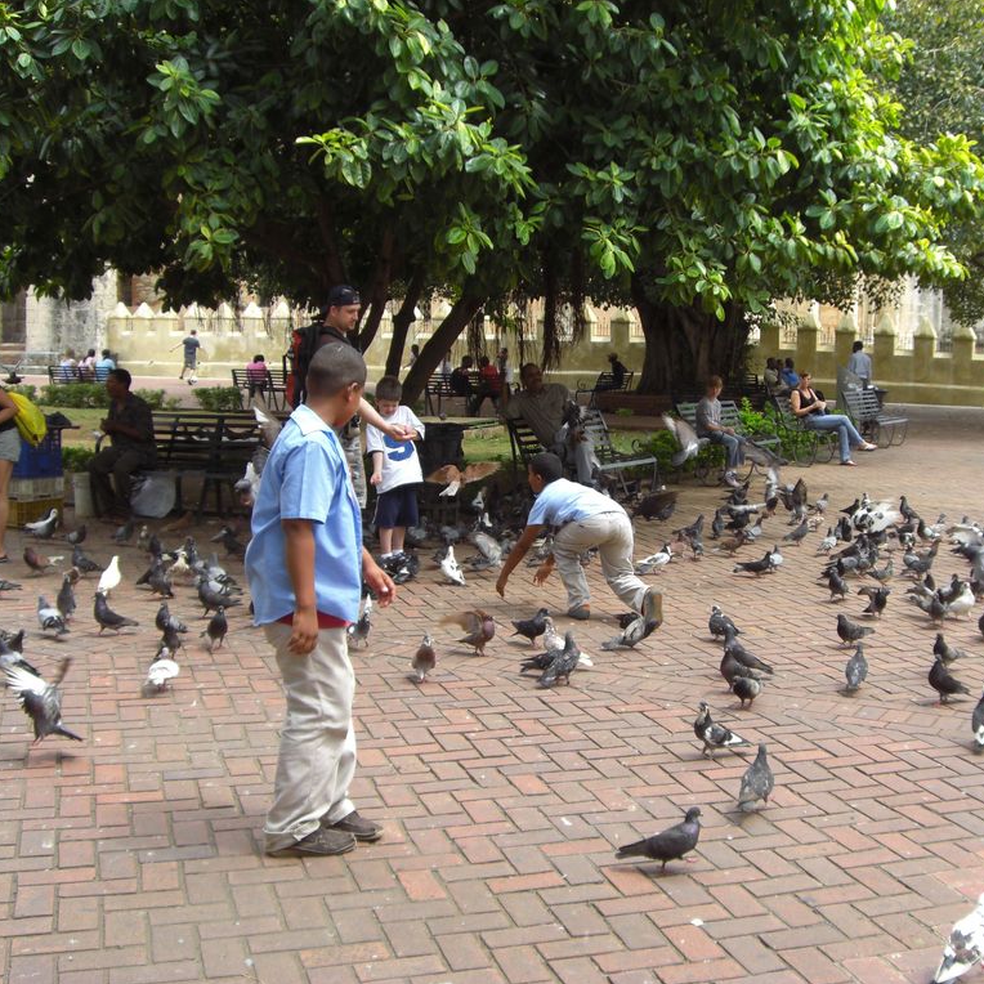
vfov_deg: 37.6
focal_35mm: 45
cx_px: 610
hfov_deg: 37.3
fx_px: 1447
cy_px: 492
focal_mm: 6.2
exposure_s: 1/400
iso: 64
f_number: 2.7
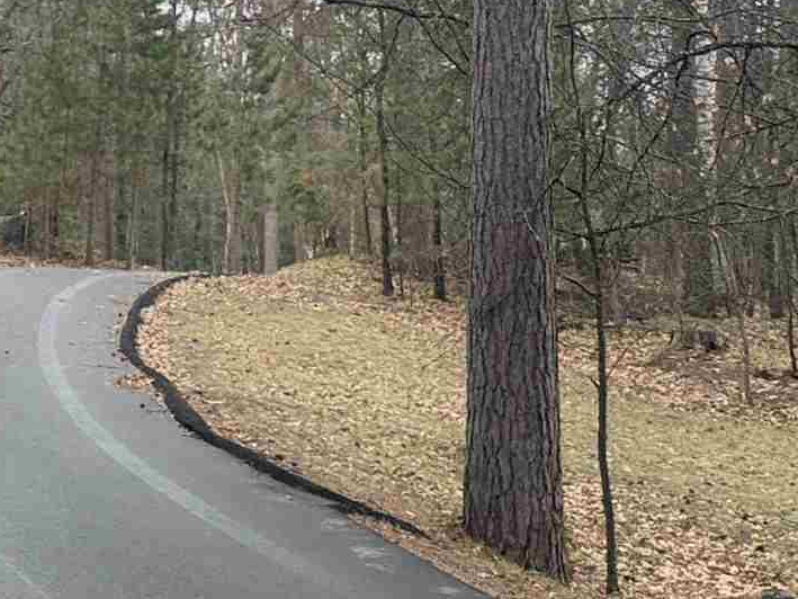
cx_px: -174
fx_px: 2398
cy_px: 61
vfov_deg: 14.1
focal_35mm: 104
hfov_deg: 17.9
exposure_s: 1/193
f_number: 1.78
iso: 100
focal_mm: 6.76
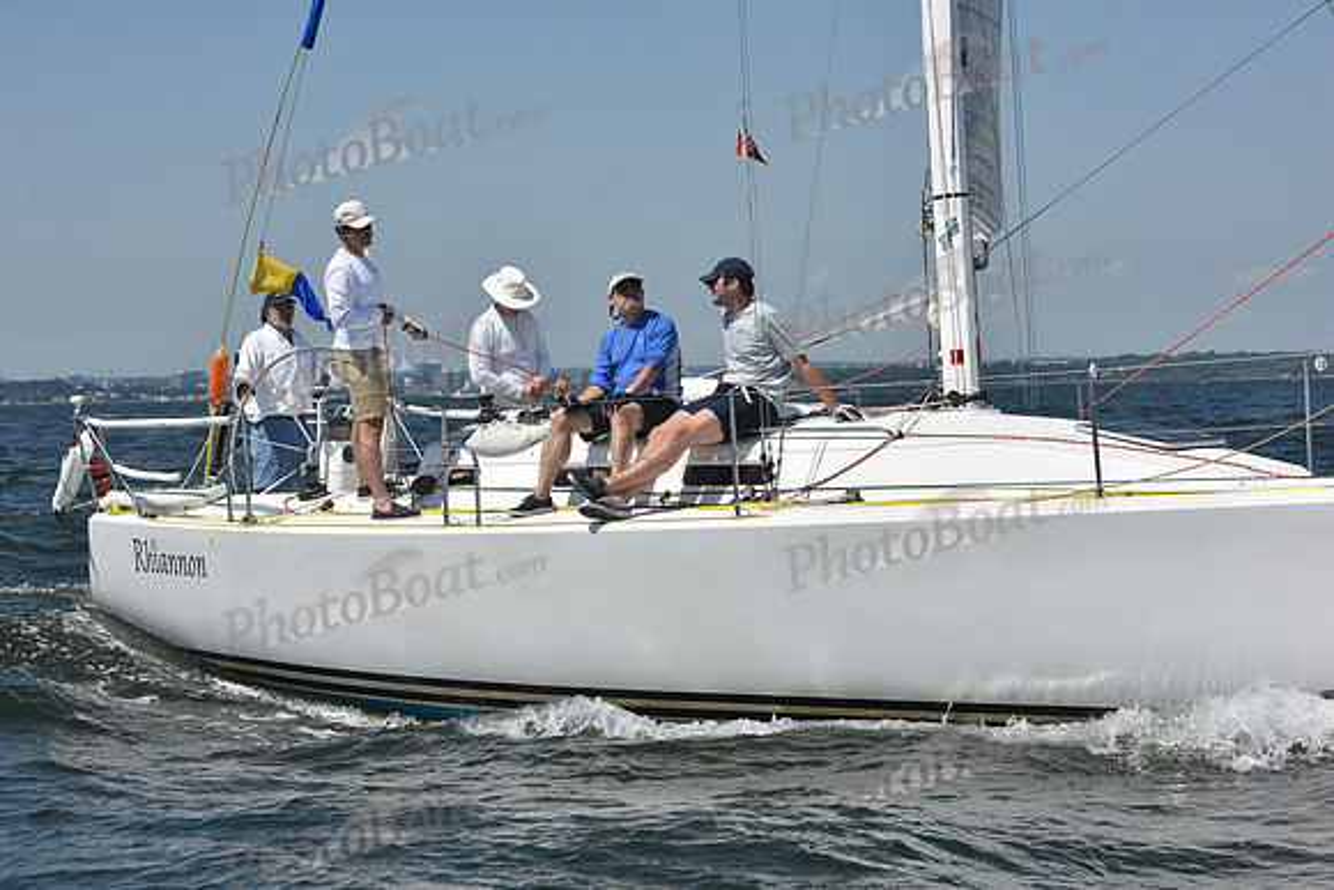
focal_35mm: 85
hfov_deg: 23.9
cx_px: 667
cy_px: 445
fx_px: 3150
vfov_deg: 16.1
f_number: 10
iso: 250
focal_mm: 85
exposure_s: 1/1250
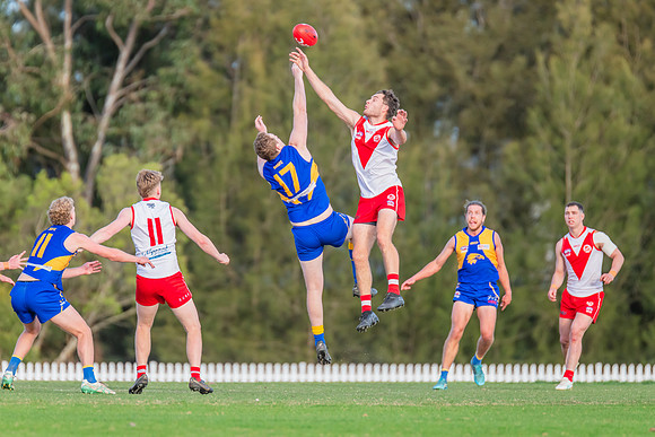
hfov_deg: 4.0
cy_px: 183
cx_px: 308
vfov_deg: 2.7
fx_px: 9327
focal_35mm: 513
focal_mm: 420
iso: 800
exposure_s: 1/1250
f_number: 4.5
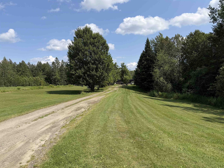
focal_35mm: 24
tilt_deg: -1.1
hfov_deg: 71.6
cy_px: 84
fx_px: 155
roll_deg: +1.9
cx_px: 112
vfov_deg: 56.8
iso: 80
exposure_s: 1/4975
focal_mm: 6.76
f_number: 1.78
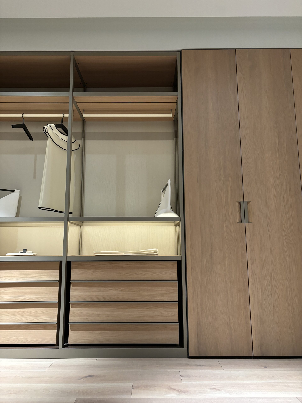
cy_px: 202
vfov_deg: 67.3
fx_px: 302
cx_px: 151
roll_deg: -0.6
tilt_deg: +9.8
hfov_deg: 53.1
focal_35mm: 26
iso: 400
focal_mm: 5.96
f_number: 1.6
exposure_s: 1/57
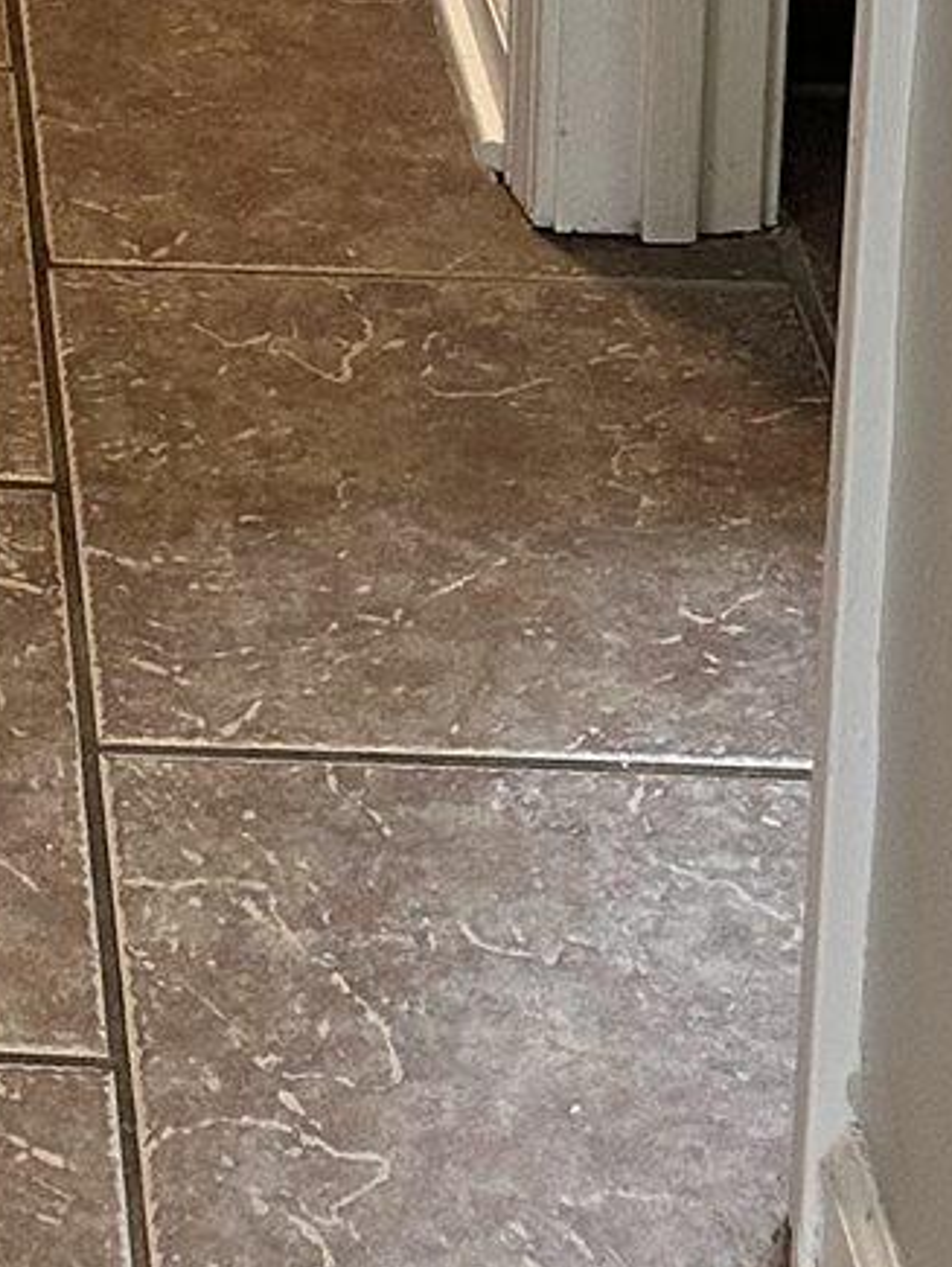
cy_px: -1456
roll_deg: +0.2
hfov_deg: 11.2
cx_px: -553
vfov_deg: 13.0
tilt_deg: -10.4
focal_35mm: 127
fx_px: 4650
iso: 160
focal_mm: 6.86
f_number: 1.78
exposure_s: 1/60
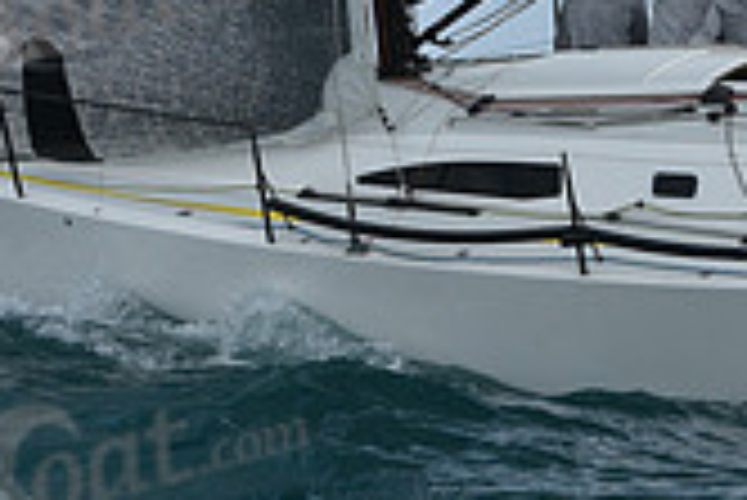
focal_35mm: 245
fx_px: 5088
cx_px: 544
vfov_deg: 5.6
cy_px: -259
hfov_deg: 8.4
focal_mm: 70
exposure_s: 1/1250
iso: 250
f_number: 8
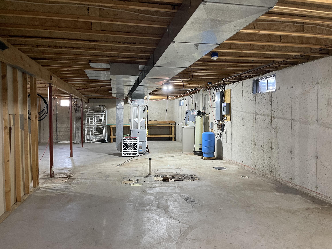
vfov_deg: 53.1
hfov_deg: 67.3
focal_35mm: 26
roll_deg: +0.4
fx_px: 249
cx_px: 166
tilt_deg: -1.8
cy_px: 124
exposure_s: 1/60
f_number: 1.6
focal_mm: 4.2
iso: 250
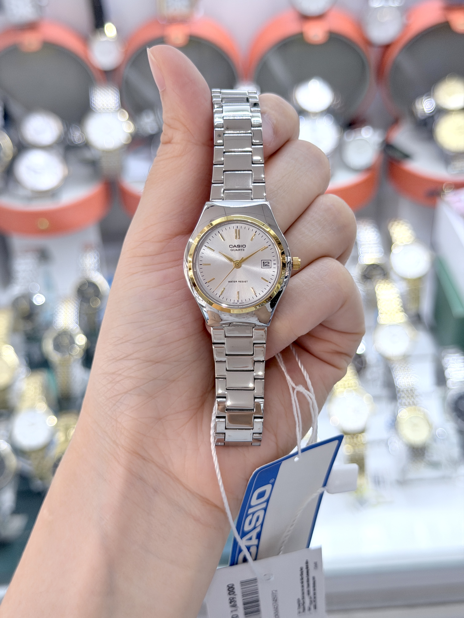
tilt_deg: -38.8
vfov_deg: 39.7
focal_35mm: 48
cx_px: 232
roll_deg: +3.3
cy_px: 309
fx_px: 858
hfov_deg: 30.3
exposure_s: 1/100
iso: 64
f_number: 1.78
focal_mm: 6.76
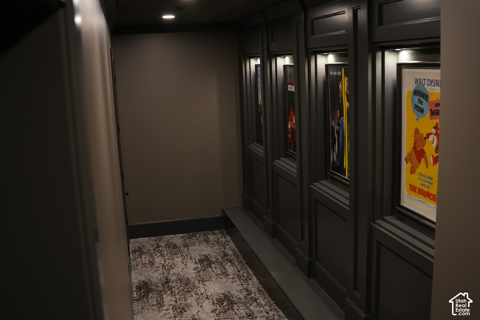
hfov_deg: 53.1
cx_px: 240
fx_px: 480
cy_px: 160
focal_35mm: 36
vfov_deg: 36.9
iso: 320
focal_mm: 24
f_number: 2.8
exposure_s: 1/30
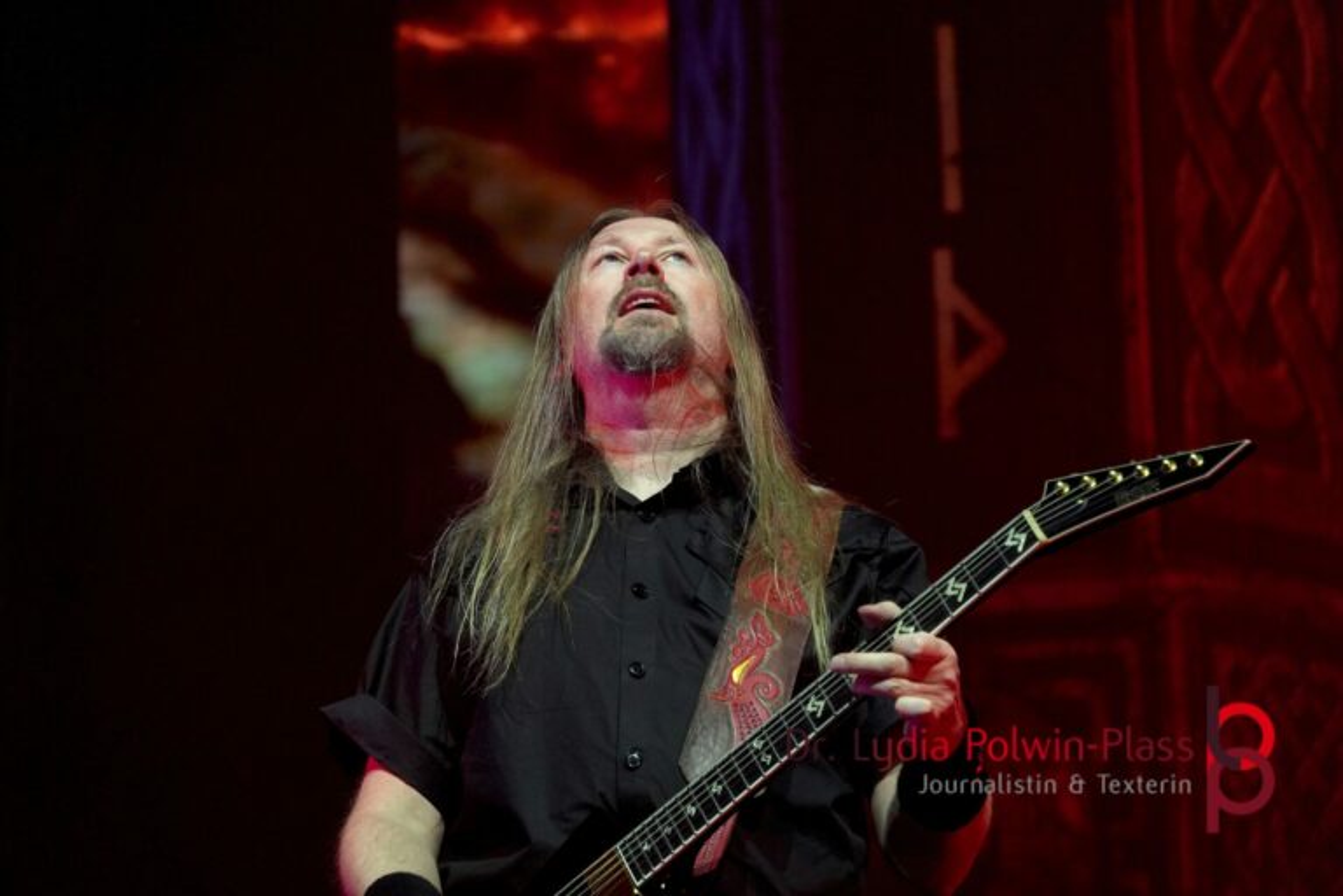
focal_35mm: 198
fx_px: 7386
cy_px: 448
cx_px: 672
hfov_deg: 10.4
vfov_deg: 6.9
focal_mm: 132
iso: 2500
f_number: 5.6
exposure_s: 1/250
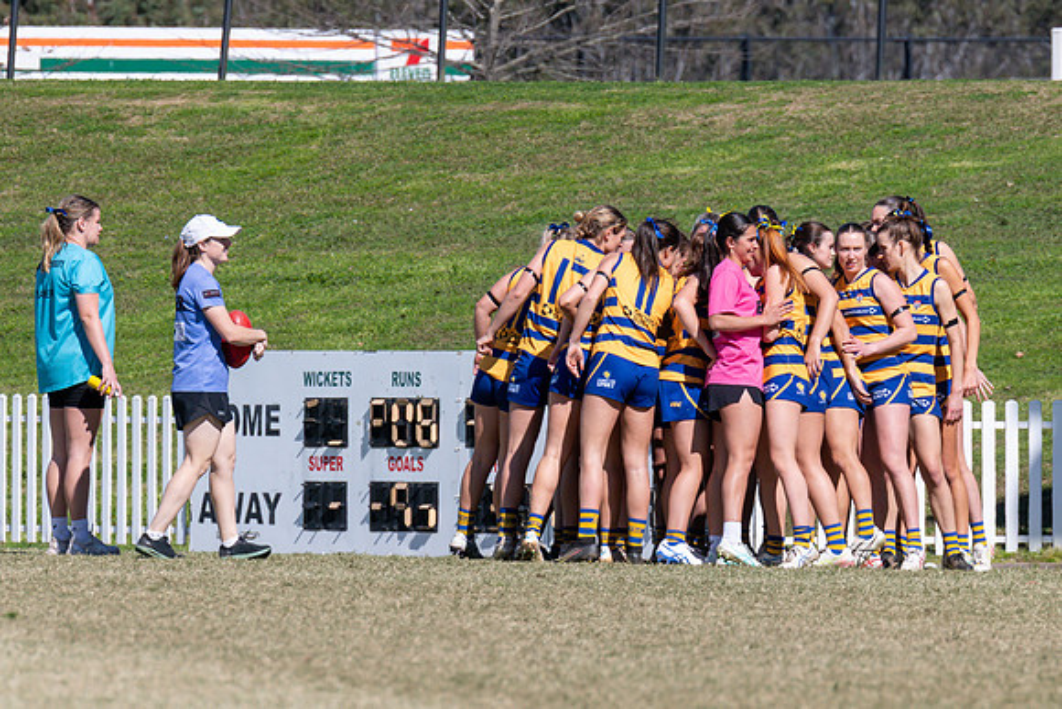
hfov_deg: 3.0
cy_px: 285
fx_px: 20505
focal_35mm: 695
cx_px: 802
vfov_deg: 2.0
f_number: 10
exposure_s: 1/1250
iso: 800
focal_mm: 420
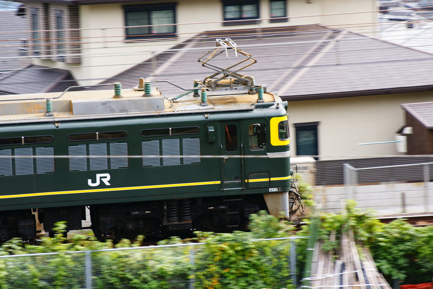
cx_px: 216
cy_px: 144
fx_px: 2525
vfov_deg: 6.5
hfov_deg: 9.8
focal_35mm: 210
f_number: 5.6
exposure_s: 1/200
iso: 200
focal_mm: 140
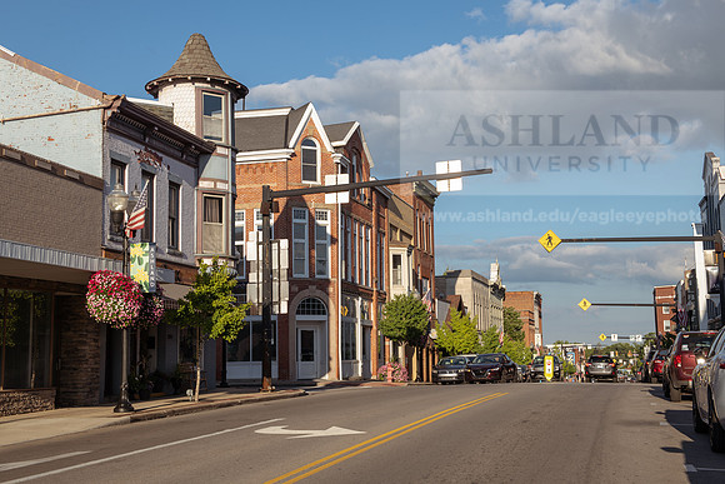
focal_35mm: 48
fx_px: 967
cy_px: 242
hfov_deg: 41.1
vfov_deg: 28.1
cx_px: 362
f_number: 9
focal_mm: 48
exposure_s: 1/50
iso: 31
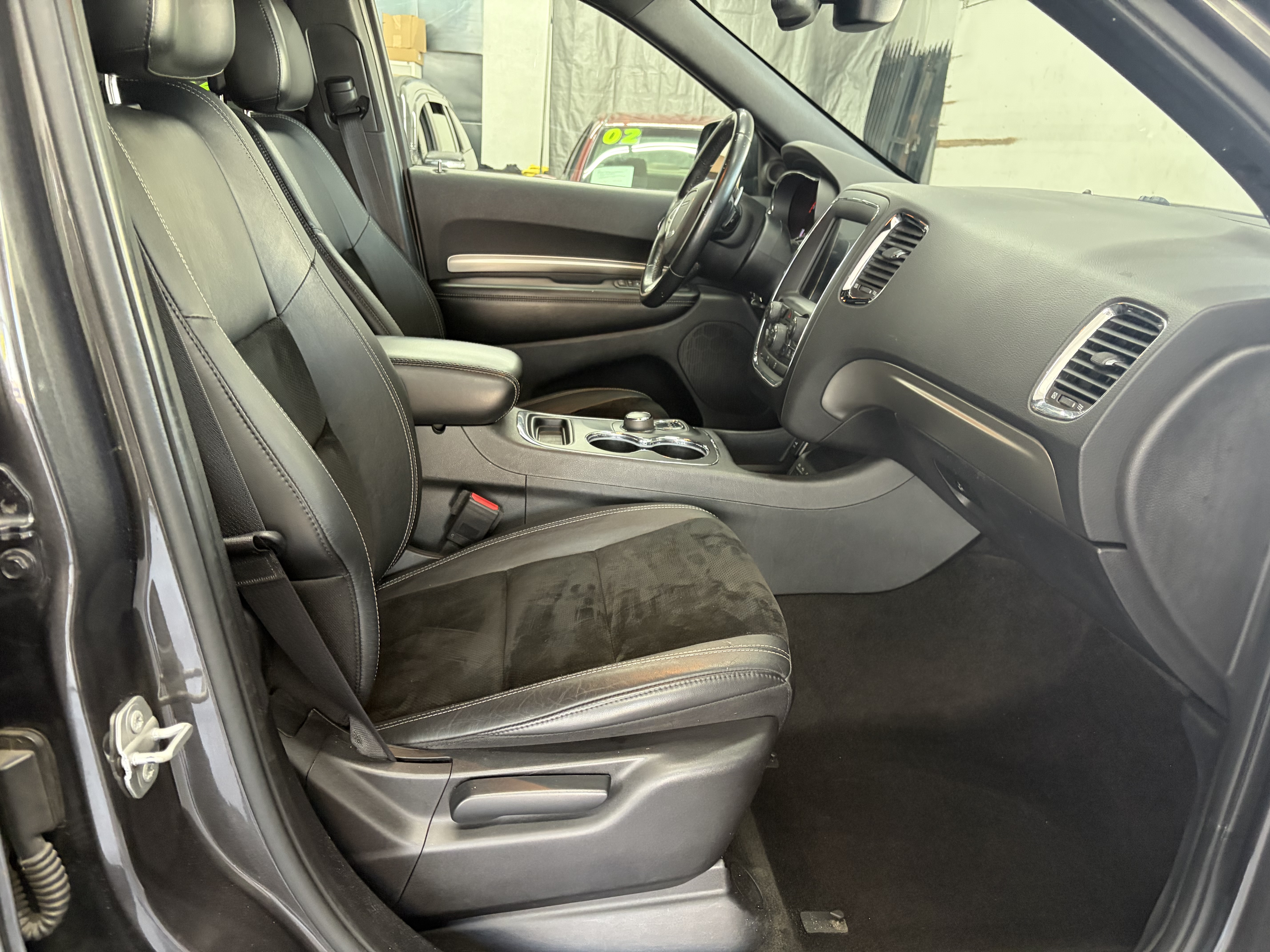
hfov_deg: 67.3
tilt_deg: -18.8
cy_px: 476
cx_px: 635
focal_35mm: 26
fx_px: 954
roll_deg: -3.7
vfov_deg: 53.1
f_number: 1.6
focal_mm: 5.96
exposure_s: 1/60
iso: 400
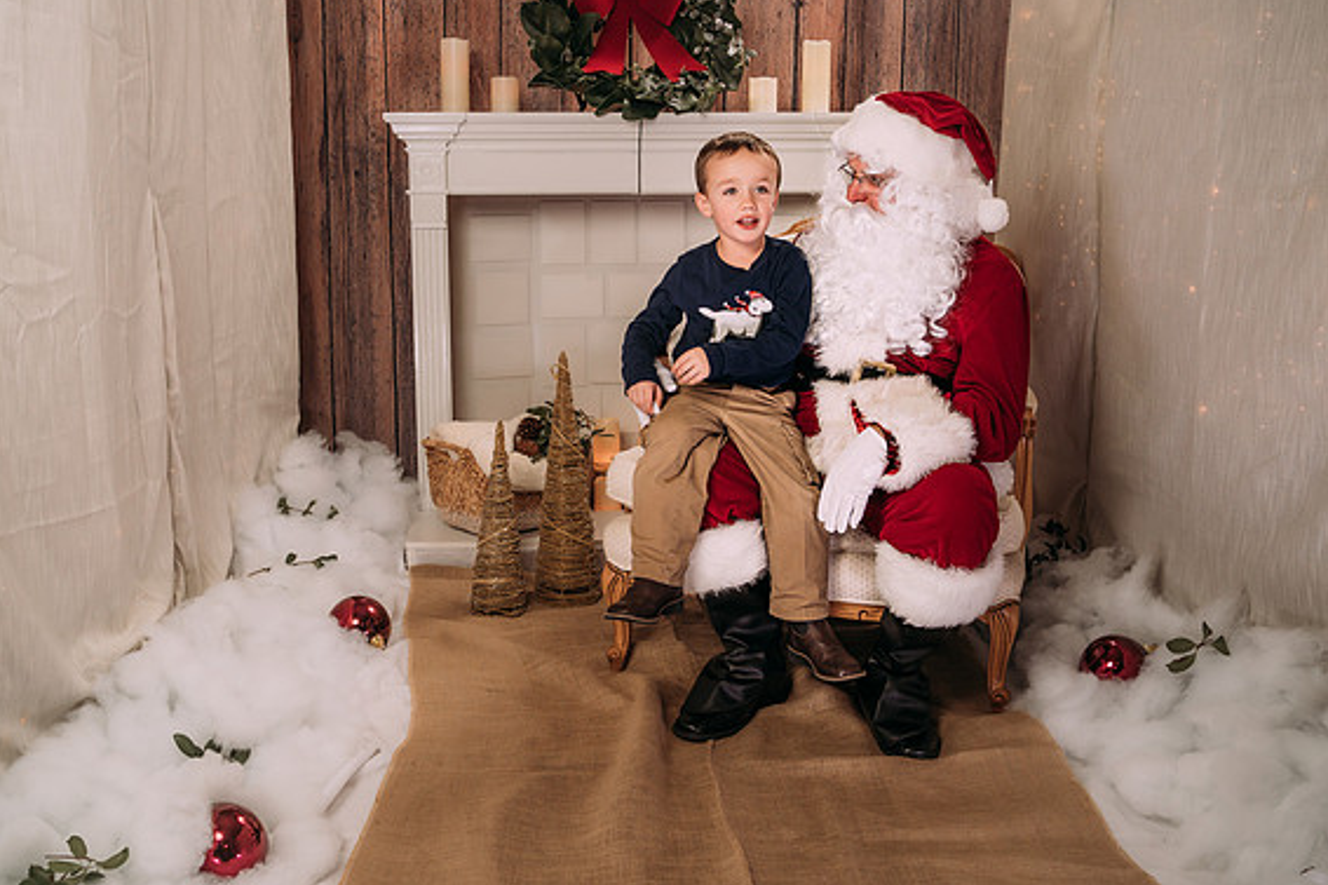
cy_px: 416
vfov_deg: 33.4
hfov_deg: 48.4
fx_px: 1475
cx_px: 624
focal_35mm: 40
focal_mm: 35
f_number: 5.6
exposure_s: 1/125
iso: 200
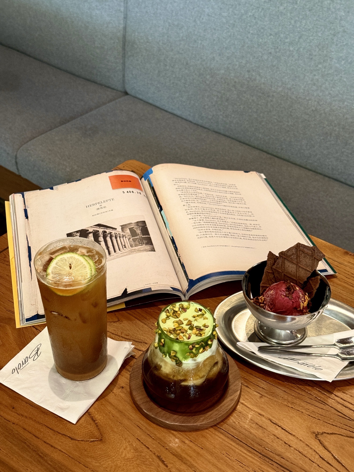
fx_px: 654
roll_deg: -1.3
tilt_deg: -37.1
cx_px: 177
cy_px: 236
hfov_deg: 30.3
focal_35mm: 48
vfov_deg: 39.7
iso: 250
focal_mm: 6.76
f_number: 1.78
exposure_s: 1/39
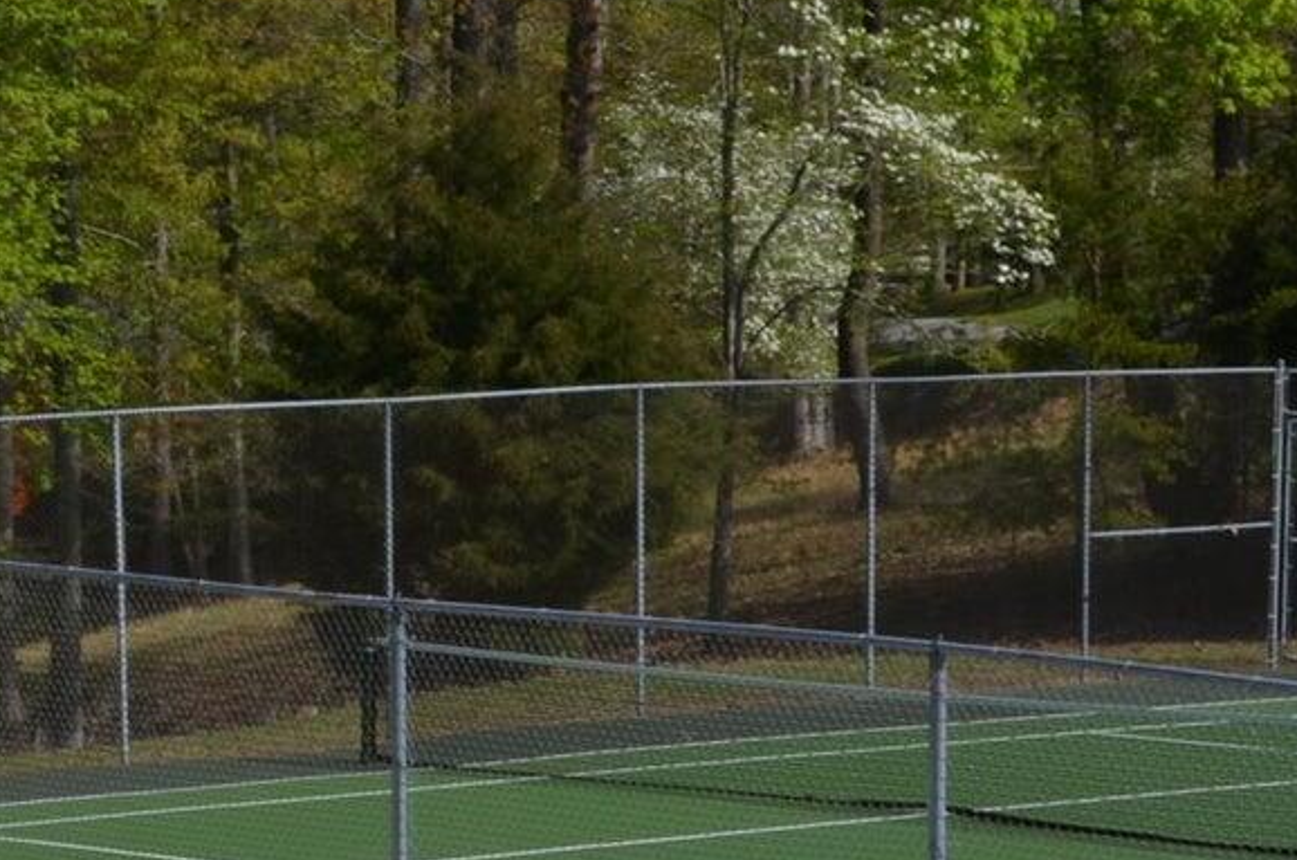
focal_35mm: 163
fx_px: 5861
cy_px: 649
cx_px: -101
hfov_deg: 12.4
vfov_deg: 8.4
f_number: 10
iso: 100
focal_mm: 26
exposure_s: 1/200
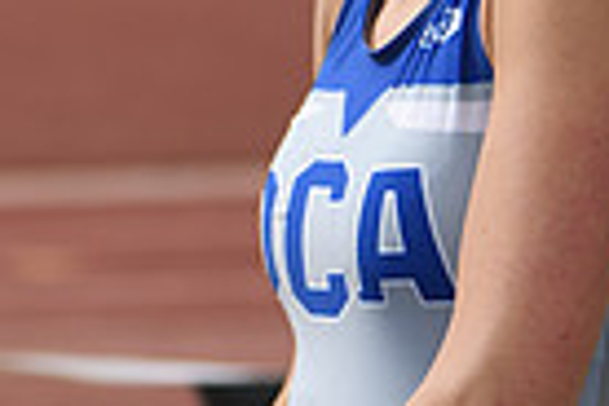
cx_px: -132
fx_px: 4990
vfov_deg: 4.6
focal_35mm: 295
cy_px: -42
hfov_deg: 6.9
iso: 320
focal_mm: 70
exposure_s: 1/6400
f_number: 2.8
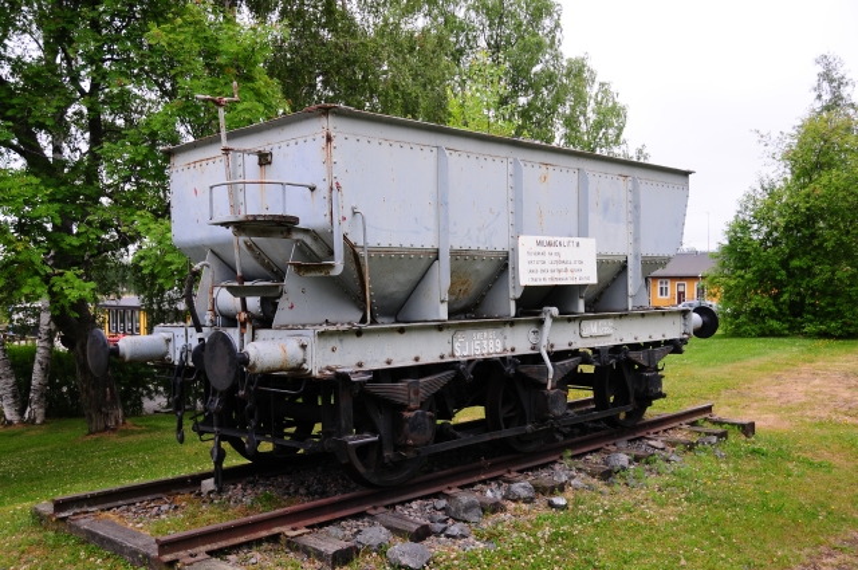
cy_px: 285
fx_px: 857
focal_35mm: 36
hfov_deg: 53.2
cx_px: 429
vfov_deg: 36.8
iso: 250
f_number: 3.8
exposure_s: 1/320
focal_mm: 24
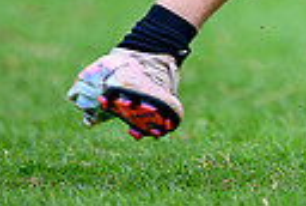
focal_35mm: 3290
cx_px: 555
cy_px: -248
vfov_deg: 0.4
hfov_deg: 0.6
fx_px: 28030
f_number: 4
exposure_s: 1/1250
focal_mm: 500
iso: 500
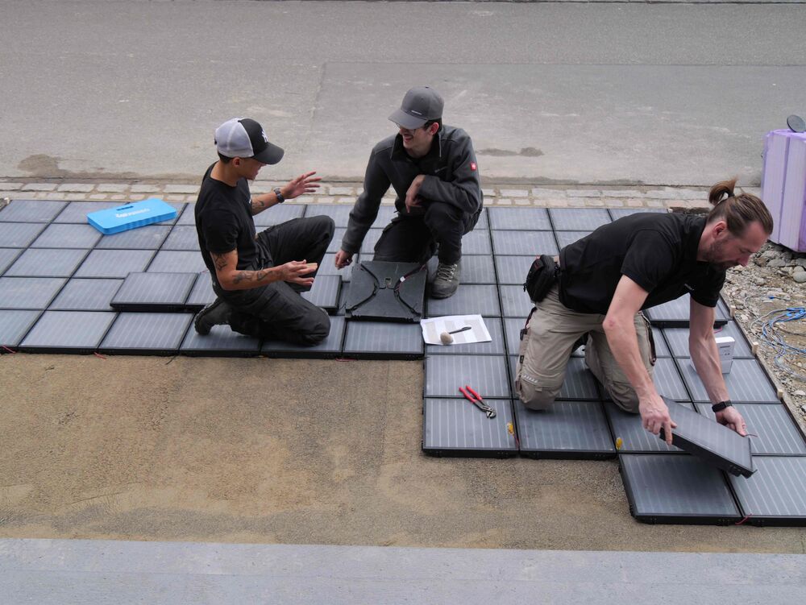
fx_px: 978
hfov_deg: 44.8
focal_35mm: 42
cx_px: 403
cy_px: 302
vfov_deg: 34.4
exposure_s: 1/250
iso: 100
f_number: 4
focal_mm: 21
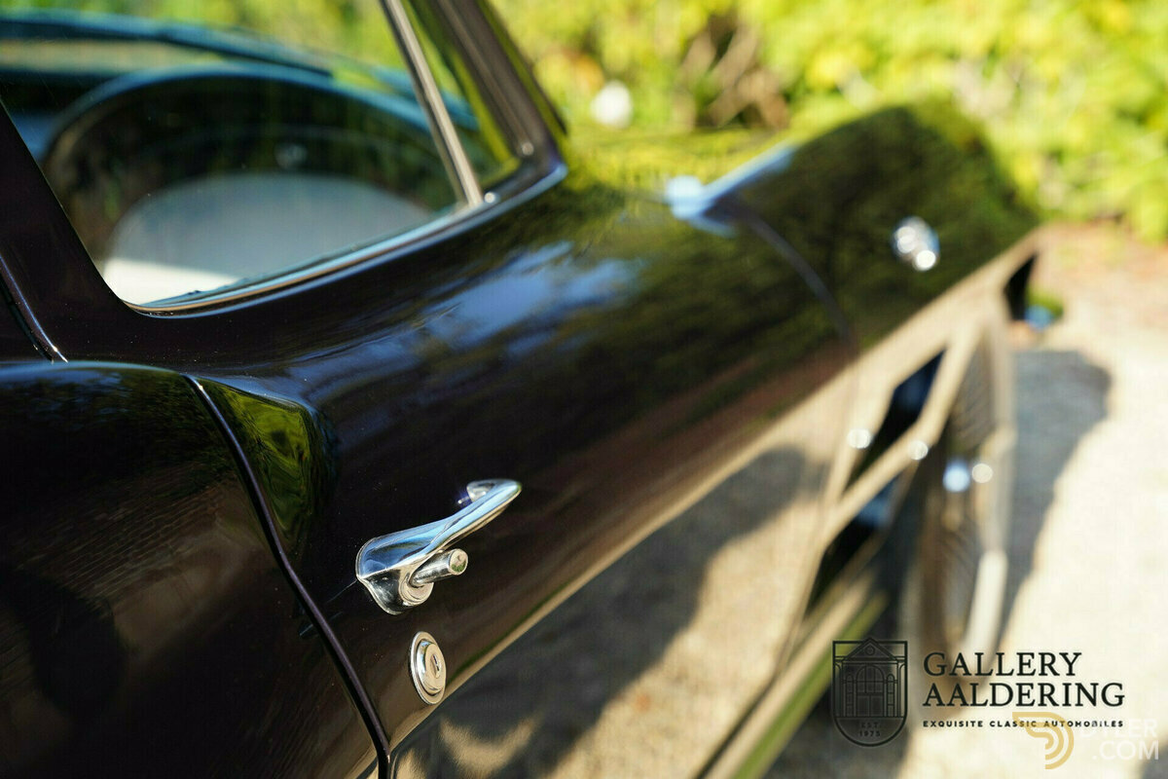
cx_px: 584
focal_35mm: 68
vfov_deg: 20.1
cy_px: 390
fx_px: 2193
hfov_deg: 29.8
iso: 200
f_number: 4
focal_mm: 67.6
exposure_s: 1/160
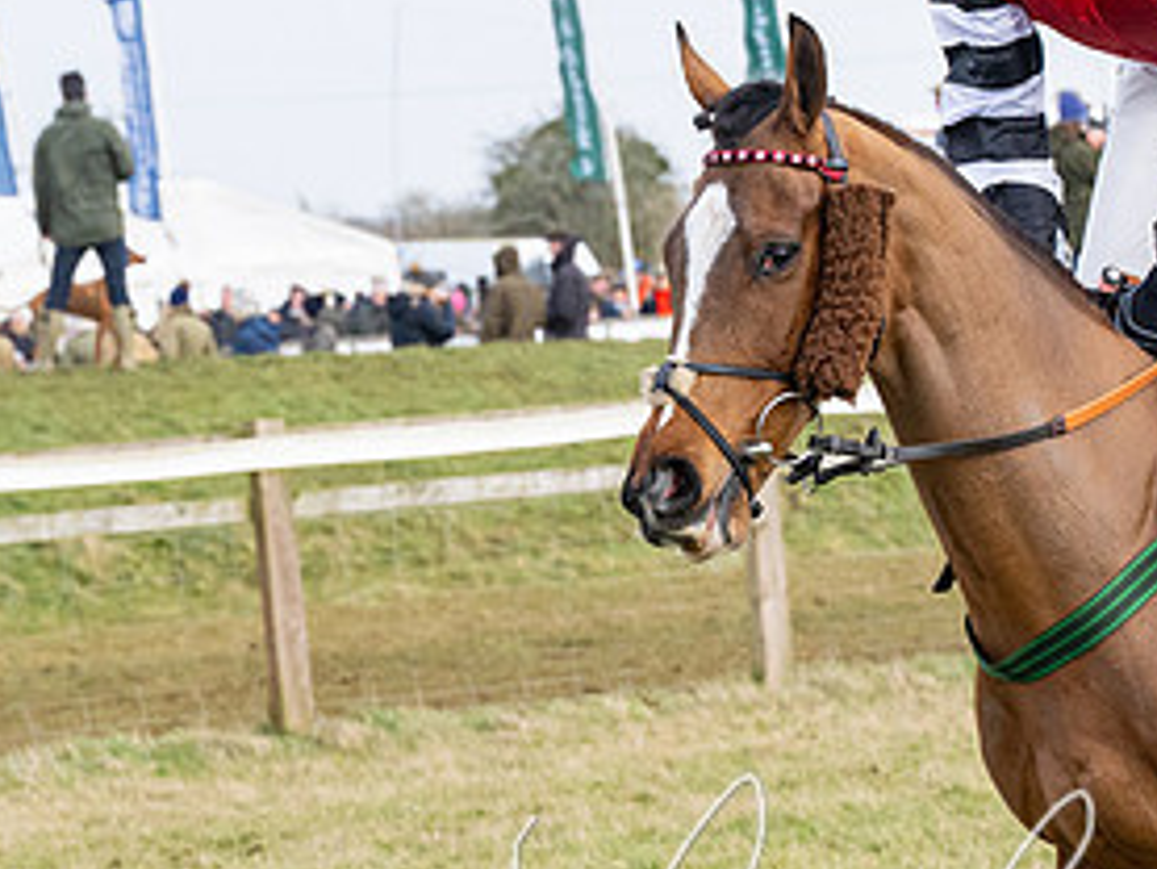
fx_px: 9162
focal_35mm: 274
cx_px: 1059
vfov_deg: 5.4
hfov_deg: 7.2
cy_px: 547
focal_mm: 78
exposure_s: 1/1600
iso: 800
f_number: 5
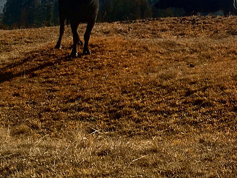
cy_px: -23
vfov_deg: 14.6
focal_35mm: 99
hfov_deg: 19.6
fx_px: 678
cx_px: 198
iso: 25
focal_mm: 4.15
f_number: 2.2
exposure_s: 1/2747
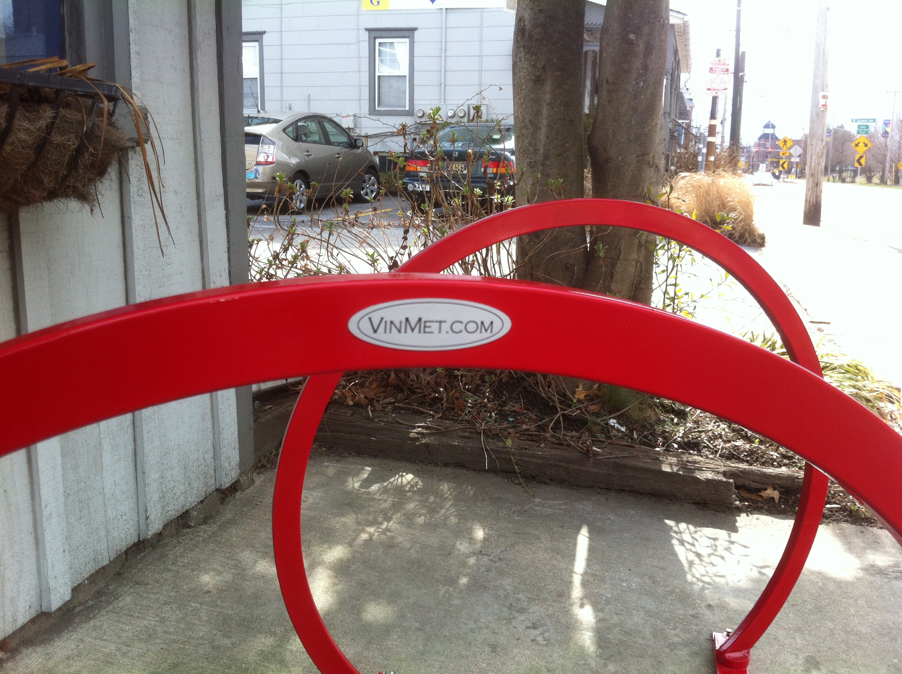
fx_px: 911
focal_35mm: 35
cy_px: 337
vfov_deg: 40.6
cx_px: 451
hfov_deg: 52.7
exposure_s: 1/295
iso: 80
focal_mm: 3.85
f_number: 2.8
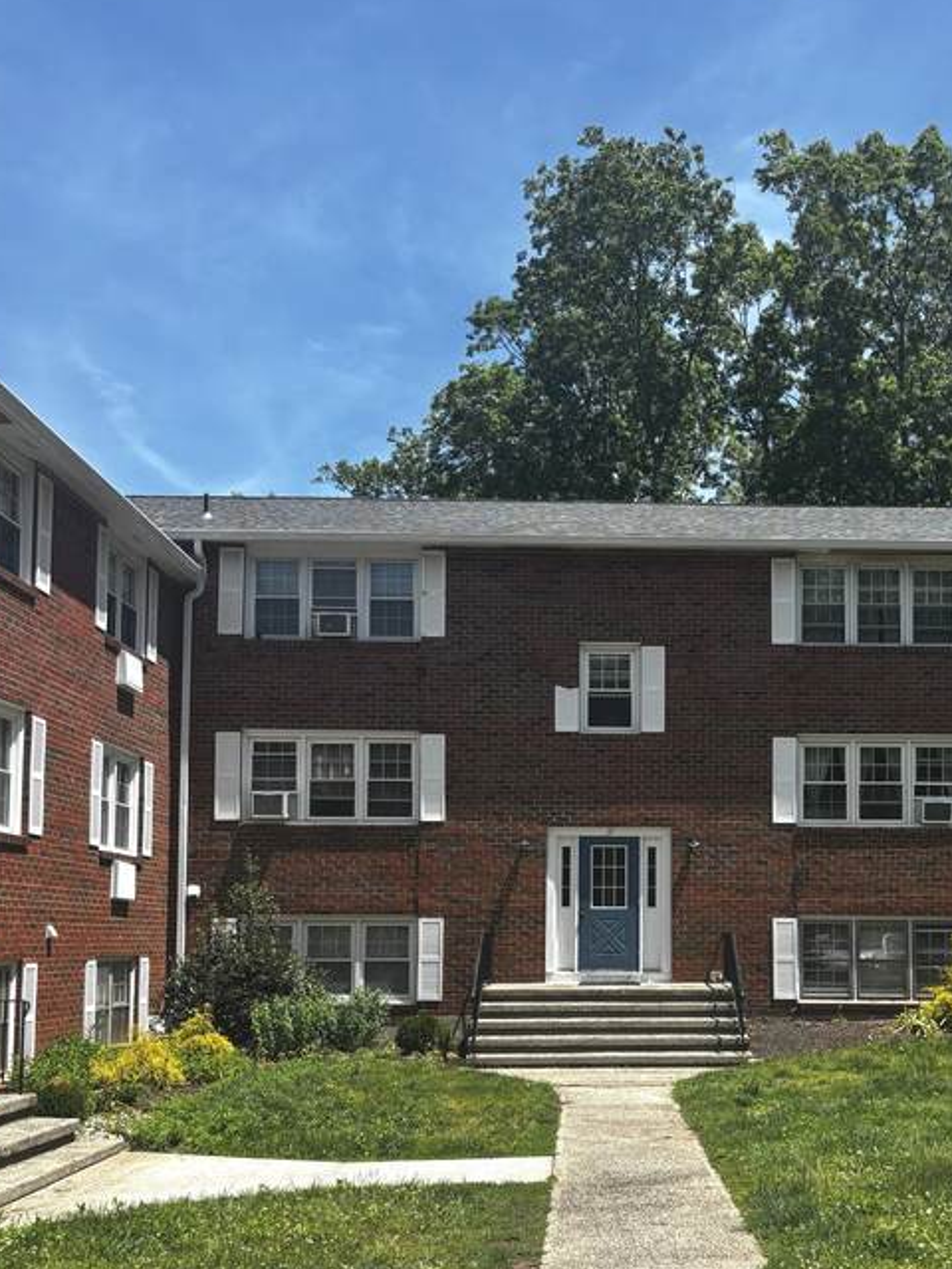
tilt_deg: +4.3
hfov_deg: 36.3
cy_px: 827
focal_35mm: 39
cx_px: 656
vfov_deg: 47.2
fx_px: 1430
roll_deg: -0.1
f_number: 1.6
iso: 50
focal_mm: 5.96
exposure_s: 1/2778
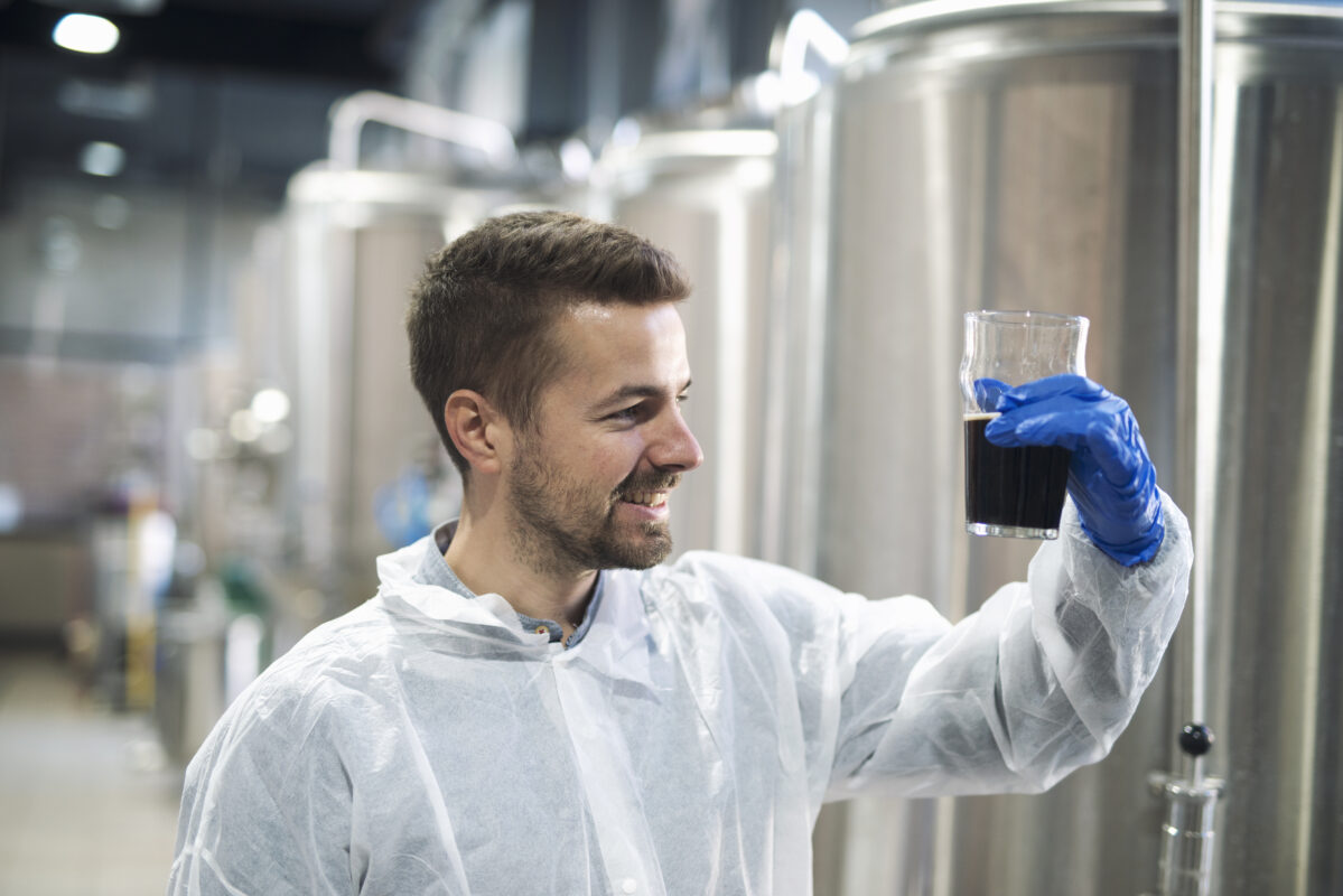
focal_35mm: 50
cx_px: 672
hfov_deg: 39.6
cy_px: 448
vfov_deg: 27.0
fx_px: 1866
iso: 500
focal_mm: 50
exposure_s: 1/200
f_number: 1.8
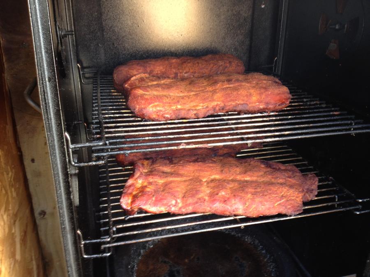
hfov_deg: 52.6
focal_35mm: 35
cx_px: 185
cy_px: 138
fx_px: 374
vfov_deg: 40.7
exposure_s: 1/20
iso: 80
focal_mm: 4.28
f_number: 2.4
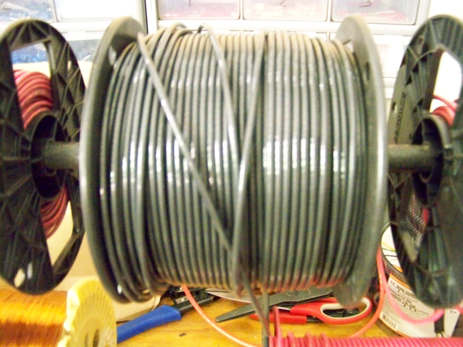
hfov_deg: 55.4
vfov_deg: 42.9
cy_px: 174
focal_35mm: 33
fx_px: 441
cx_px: 232
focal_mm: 5.85
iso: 1600
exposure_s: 1/8
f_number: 2.8
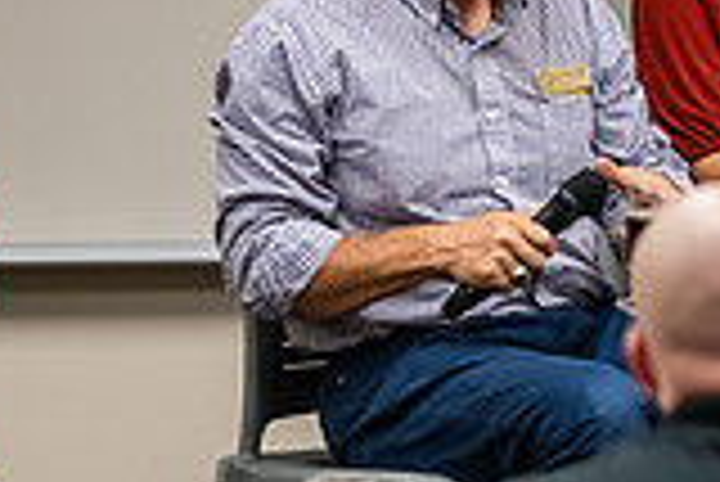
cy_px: 318
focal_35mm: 471
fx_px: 9428
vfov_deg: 2.9
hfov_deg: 4.3
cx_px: 1246
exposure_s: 1/200
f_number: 2.8
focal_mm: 130
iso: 1600
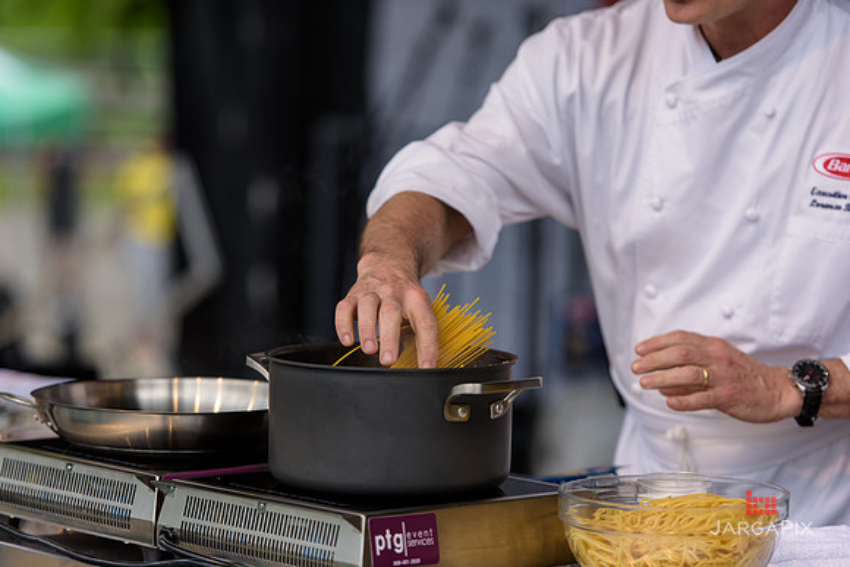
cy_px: 284
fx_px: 3424
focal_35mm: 145
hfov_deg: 14.2
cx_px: 425
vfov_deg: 9.5
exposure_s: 1/2000
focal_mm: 145
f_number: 3.2
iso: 250
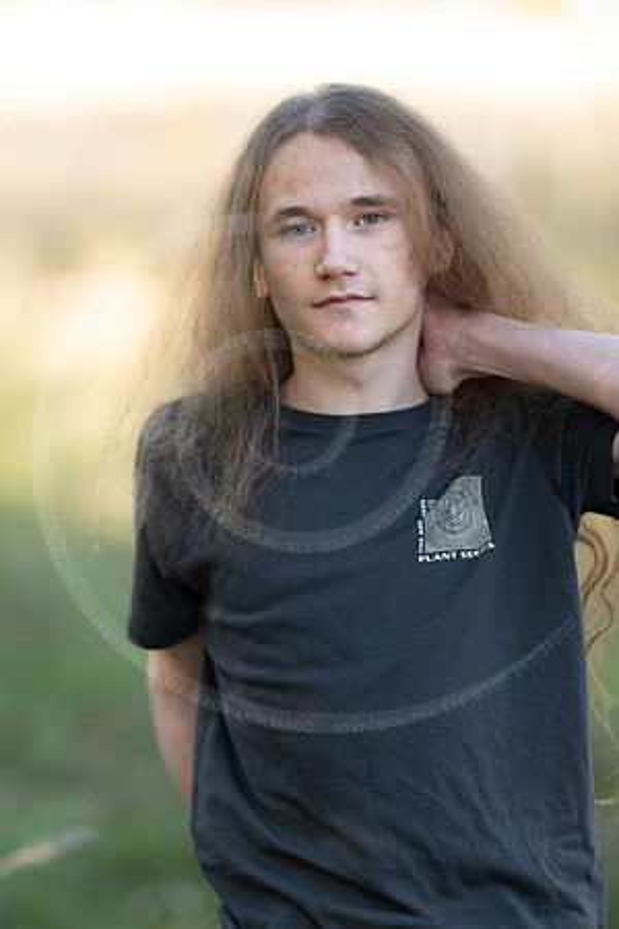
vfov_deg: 16.1
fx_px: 3275
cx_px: 310
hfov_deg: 10.8
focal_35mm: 127
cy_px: 464
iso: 80
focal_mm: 85
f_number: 1.2
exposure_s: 1/500
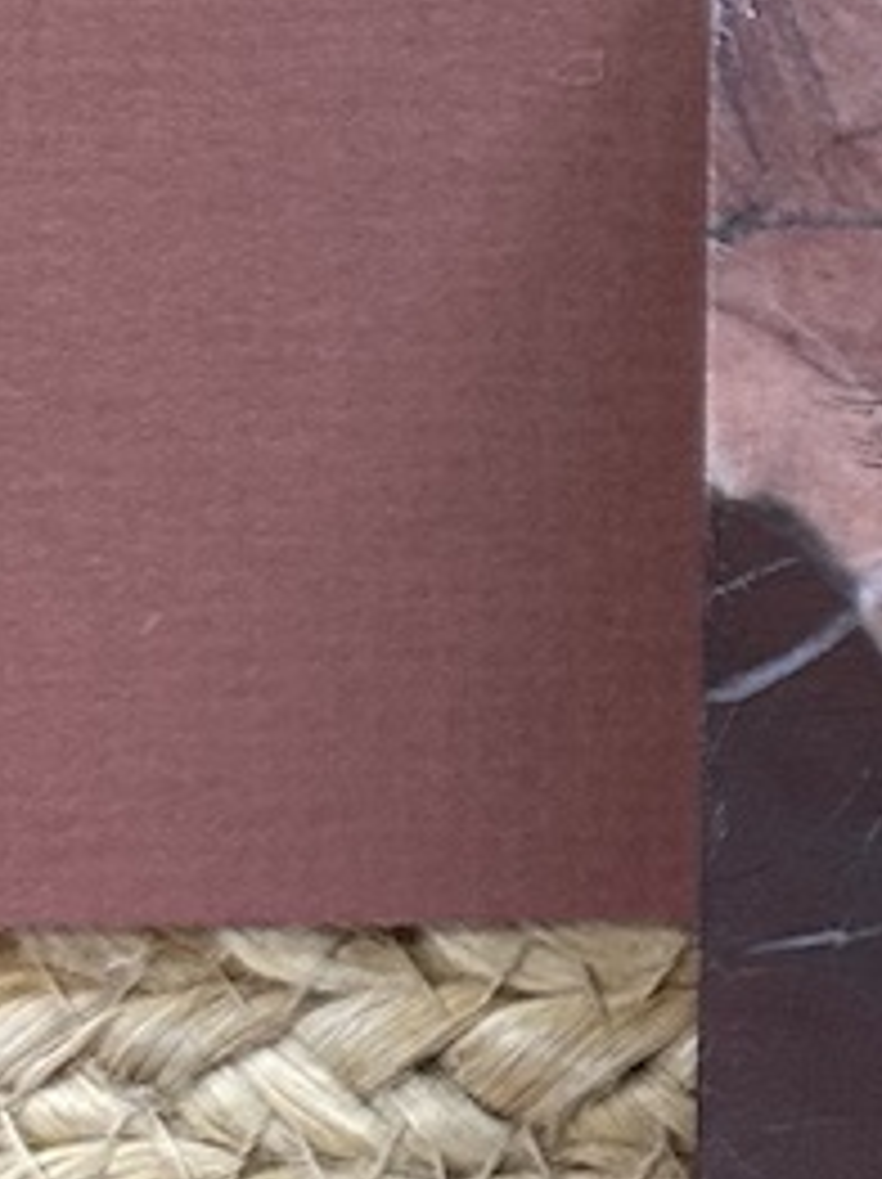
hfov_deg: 9.7
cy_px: 774
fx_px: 4492
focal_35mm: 132
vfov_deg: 14.9
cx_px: 2241
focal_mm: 6.86
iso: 400
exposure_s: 1/50
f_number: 1.78
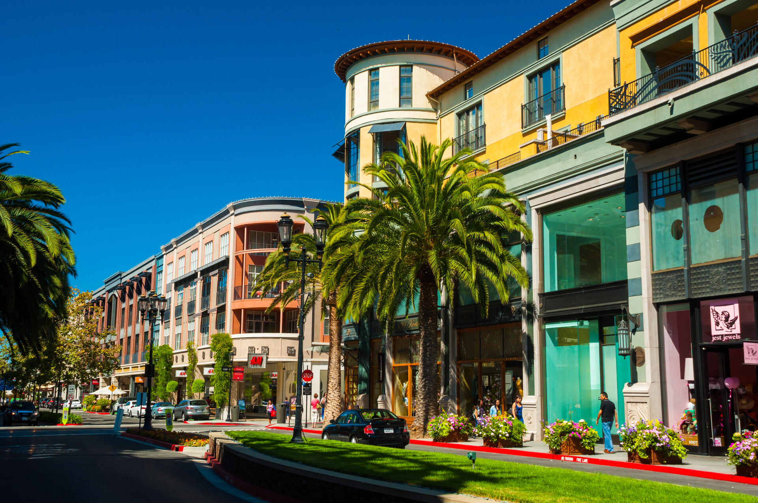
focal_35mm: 42
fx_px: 883
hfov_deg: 46.5
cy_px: 252
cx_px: 379
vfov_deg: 31.8
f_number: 8
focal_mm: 28
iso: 200
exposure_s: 1/160
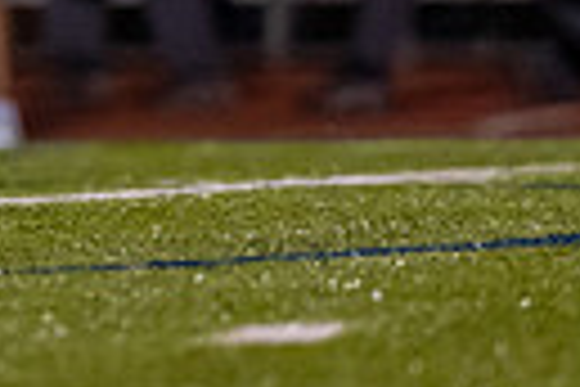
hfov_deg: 1.6
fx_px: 20927
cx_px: -313
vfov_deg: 1.1
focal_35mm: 1299
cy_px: -440
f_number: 2.8
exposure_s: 1/1000
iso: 3200
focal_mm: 200
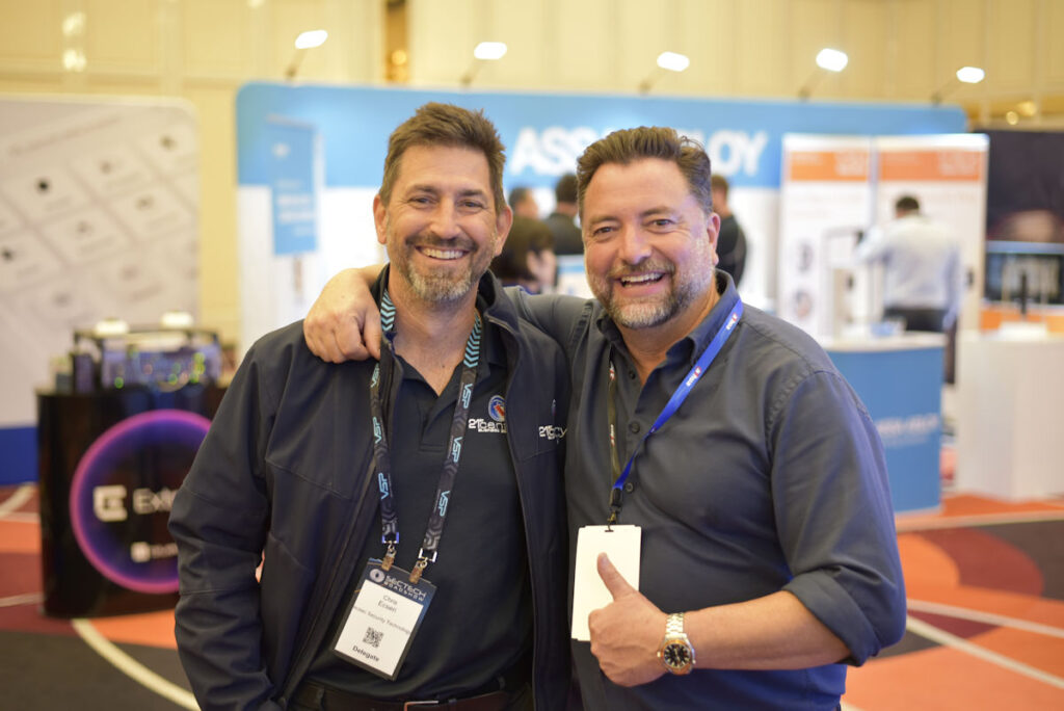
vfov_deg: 27.0
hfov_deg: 39.6
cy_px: 356
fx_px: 1479
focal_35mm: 50
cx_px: 532
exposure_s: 1/60
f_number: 2.2
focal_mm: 50
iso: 800
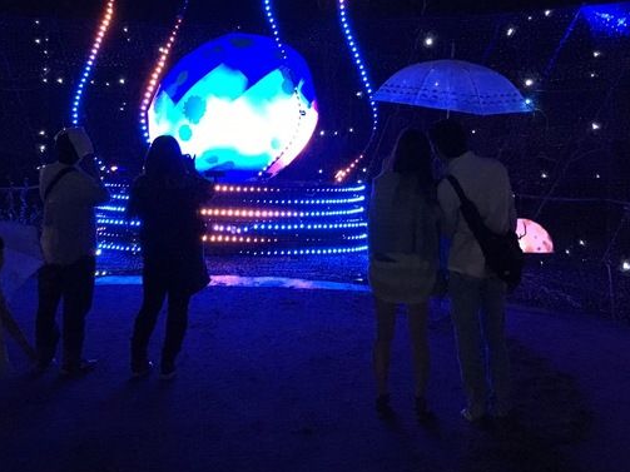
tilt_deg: +0.4
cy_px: 141
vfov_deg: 30.5
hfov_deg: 40.3
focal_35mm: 47
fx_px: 855
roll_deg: -1.3
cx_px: 269
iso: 1000
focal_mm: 4.15
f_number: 2.2
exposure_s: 1/17
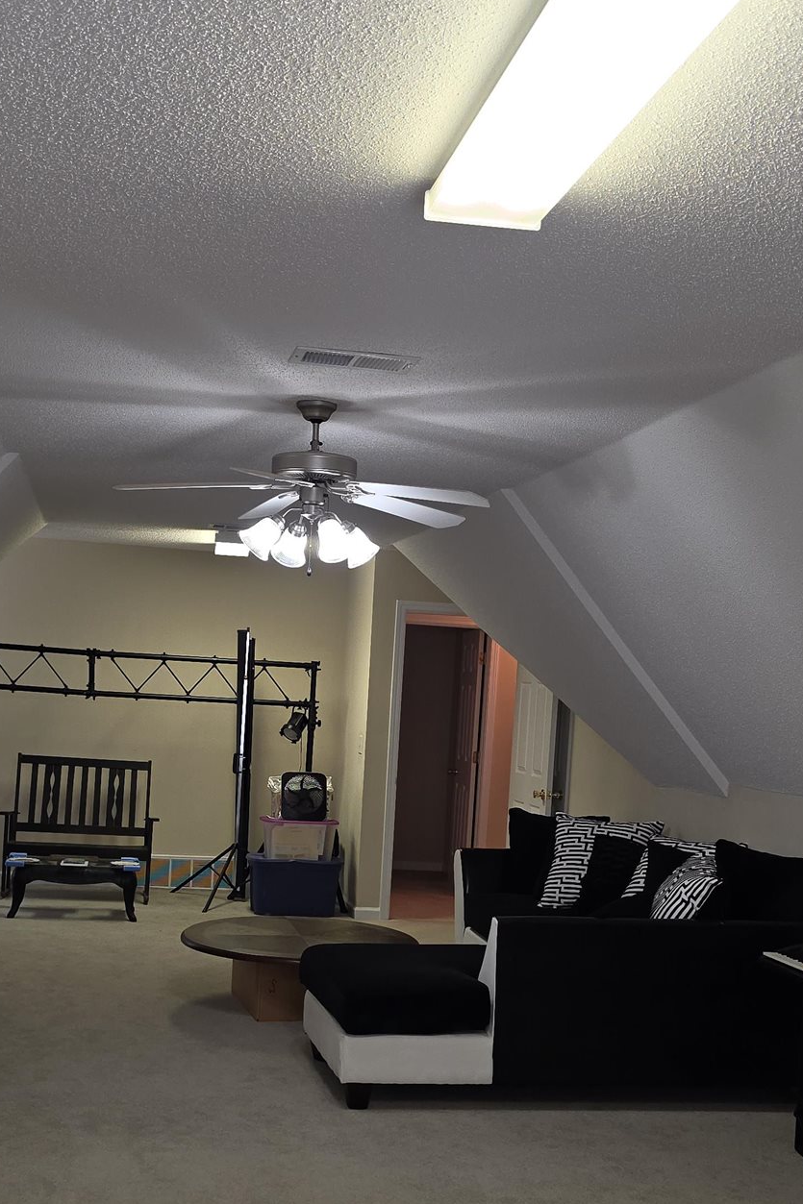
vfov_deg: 44.0
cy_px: 784
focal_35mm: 44
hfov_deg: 30.5
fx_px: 1472
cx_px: 356
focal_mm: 6.5
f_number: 1.4
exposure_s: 1/60
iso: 50
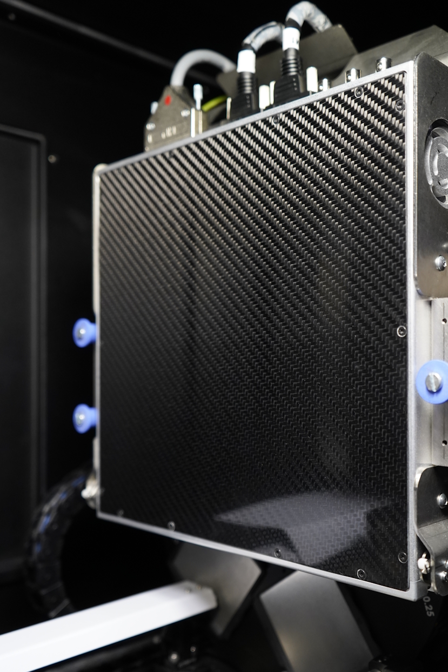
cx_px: 259
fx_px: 653
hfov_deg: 37.8
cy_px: 362
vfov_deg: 54.4
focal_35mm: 35
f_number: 4
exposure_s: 1/60
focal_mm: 29
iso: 1600
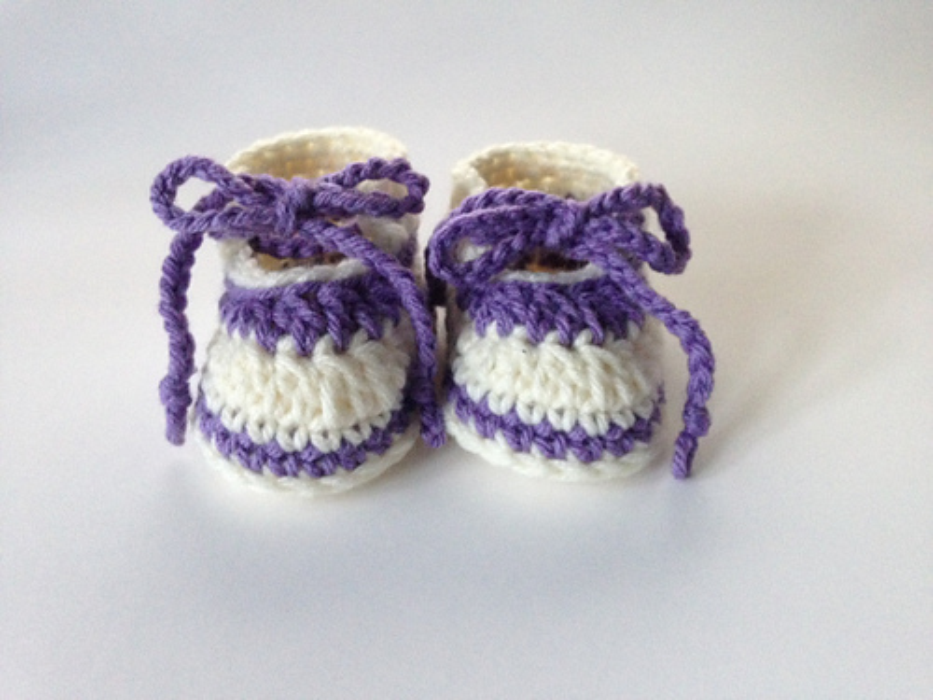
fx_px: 889
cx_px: 466
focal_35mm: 33
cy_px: 350
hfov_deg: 55.4
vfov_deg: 42.9
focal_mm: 4.12
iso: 400
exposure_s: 1/20
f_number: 2.4
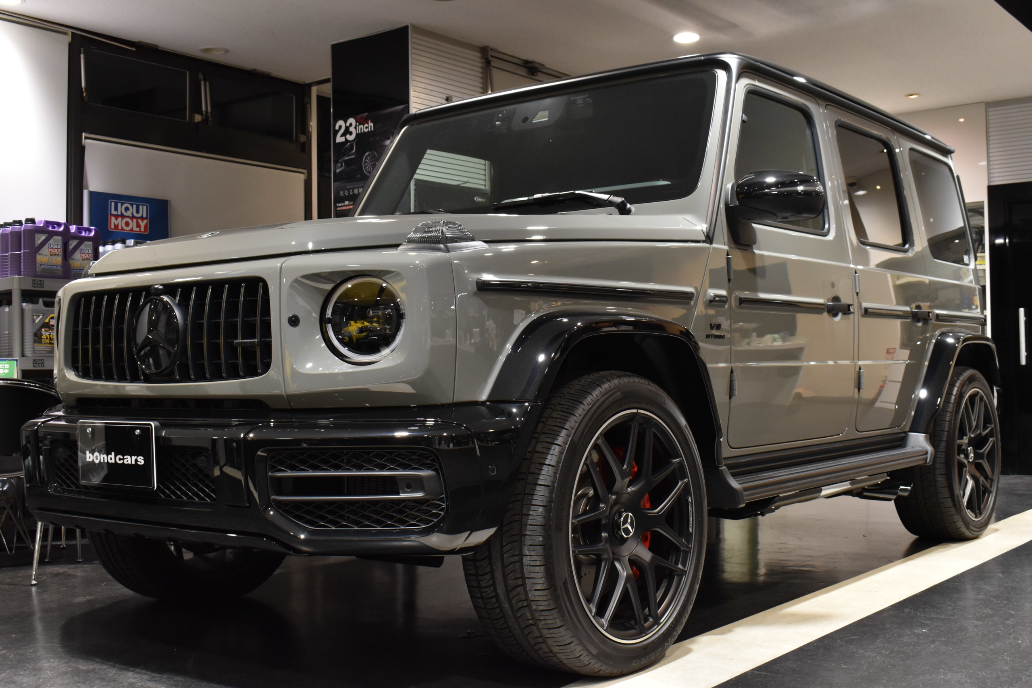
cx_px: 516
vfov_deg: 33.0
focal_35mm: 40
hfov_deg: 47.9
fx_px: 1161
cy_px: 344
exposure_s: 1/40
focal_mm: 27
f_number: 8
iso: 1000
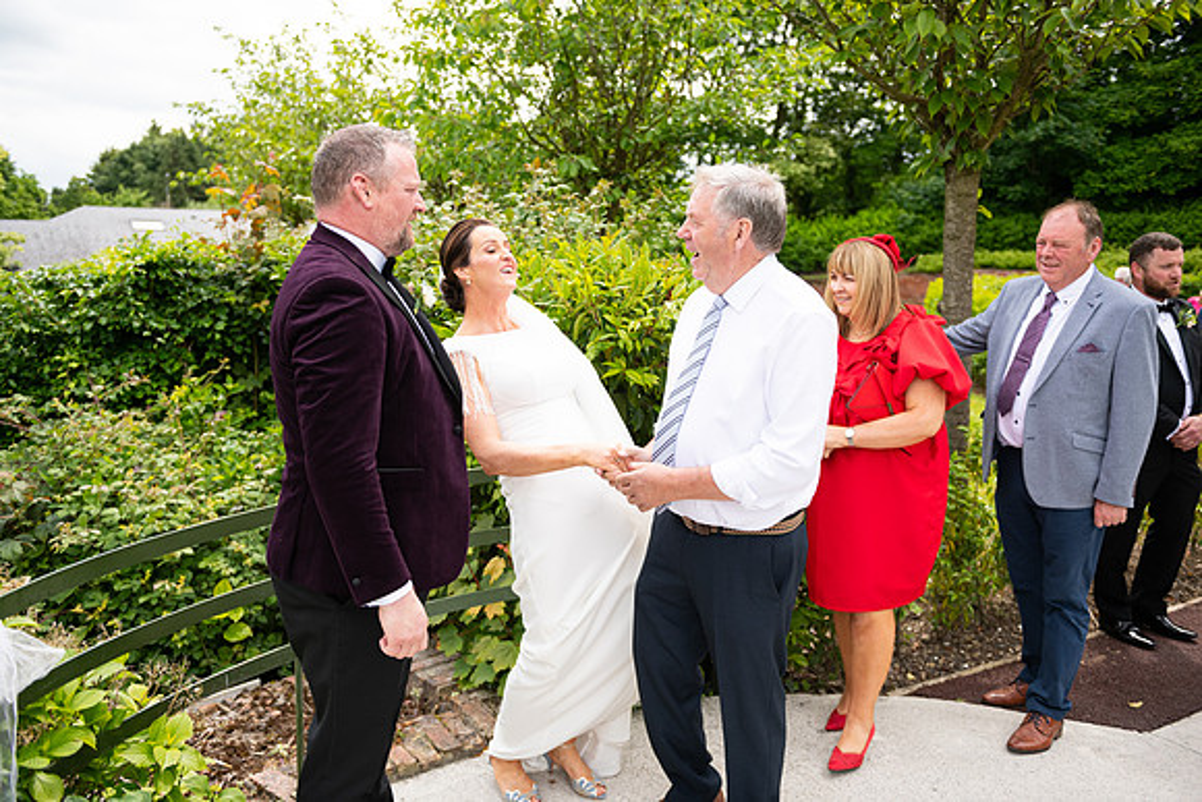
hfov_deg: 63.6
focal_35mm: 29
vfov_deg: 45.0
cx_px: 601
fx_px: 968
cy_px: 401
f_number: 3.5
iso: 250
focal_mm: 29
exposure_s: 1/2000
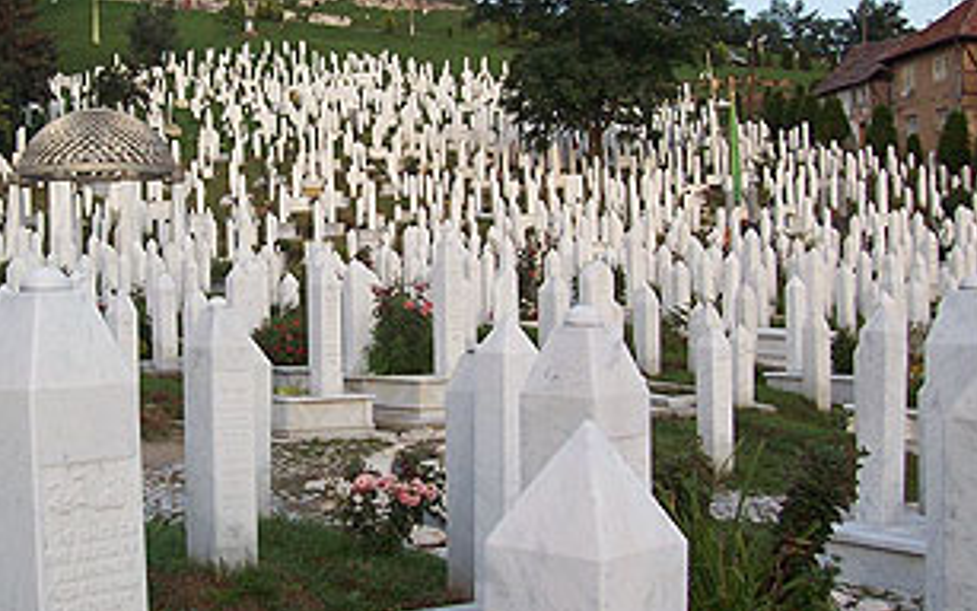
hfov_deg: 35.7
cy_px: 204
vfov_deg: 23.1
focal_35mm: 56
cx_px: 277
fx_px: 1491
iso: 80
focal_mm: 6
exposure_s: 1/186
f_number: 2.7
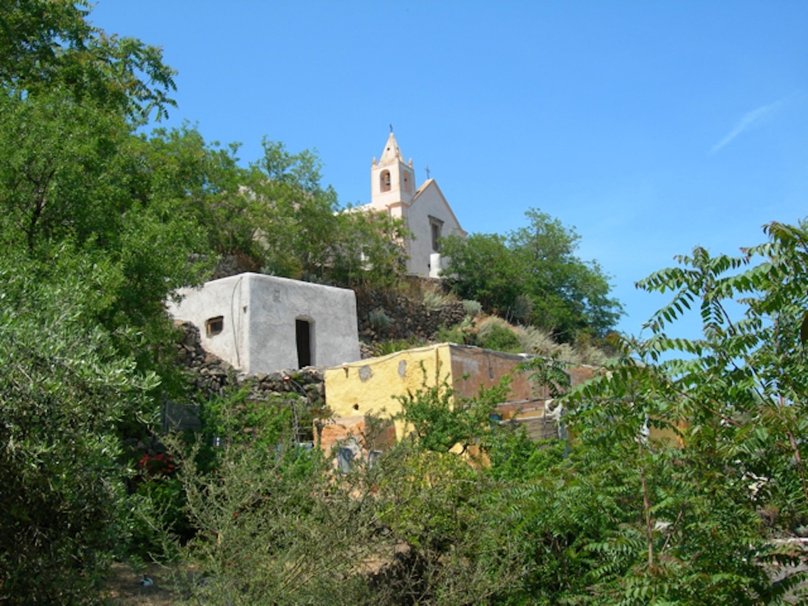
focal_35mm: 41
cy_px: 303
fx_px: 957
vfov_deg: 35.1
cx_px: 404
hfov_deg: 45.8
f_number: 4.9
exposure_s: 1/348
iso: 50
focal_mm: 8.5
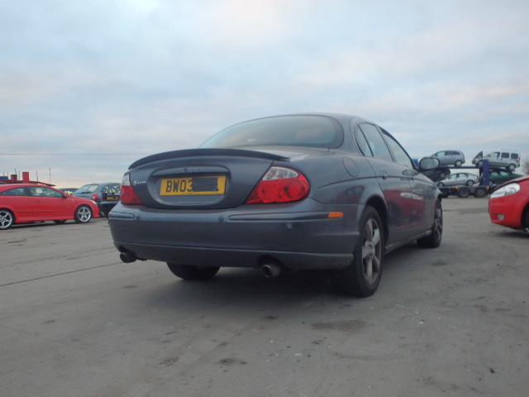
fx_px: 428
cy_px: 198
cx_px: 264
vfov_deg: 49.7
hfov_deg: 63.4
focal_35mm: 28
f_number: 3.9
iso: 200
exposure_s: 1/50
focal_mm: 5
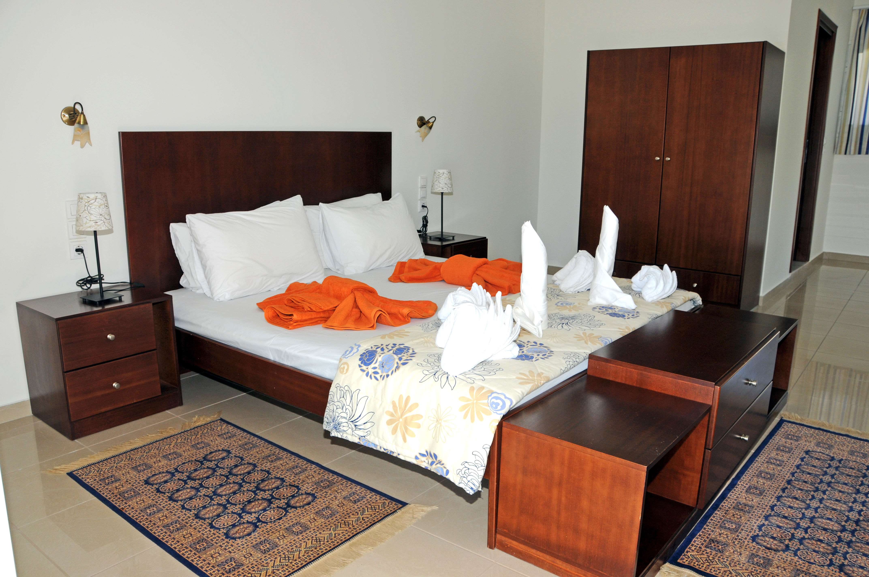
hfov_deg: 67.4
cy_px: 288
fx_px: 651
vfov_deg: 47.8
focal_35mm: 27
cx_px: 434
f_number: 5
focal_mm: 18
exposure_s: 1/60
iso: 200
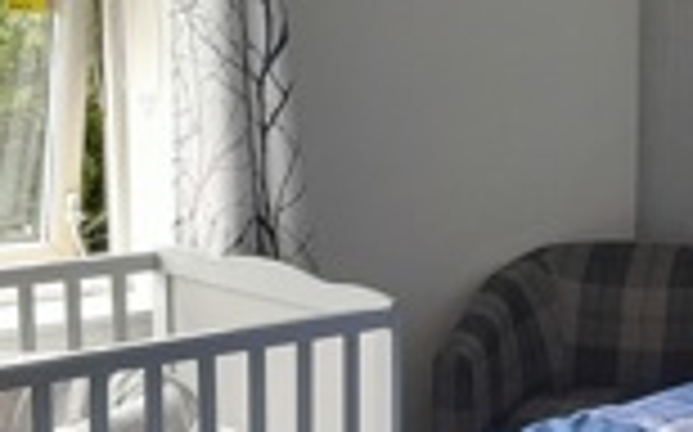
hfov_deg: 19.0
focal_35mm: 107
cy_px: 432
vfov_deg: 12.1
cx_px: 666
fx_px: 2019
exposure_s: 1/50
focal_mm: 4
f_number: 1.8
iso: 100
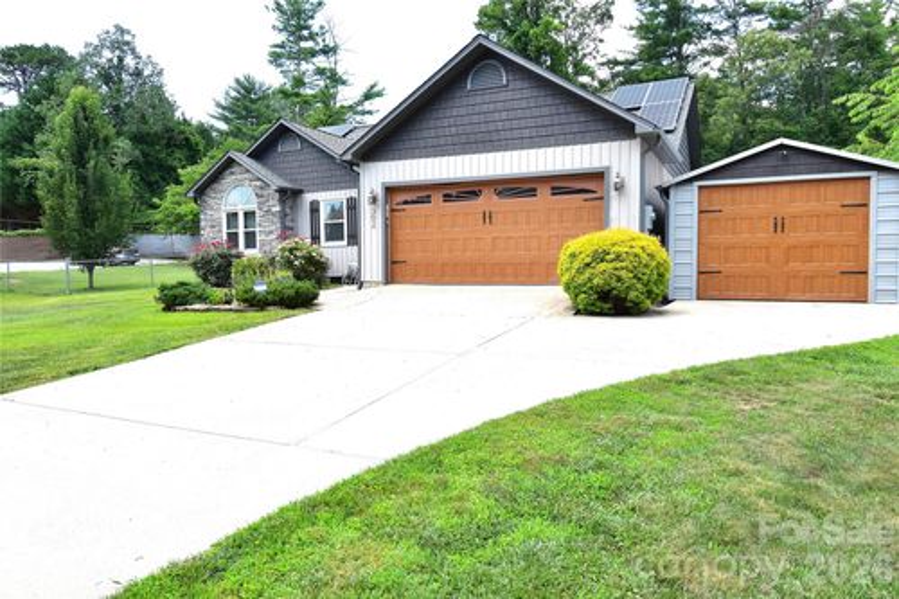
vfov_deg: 53.1
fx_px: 599
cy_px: 300
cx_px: 450
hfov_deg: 73.8
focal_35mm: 24
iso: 400
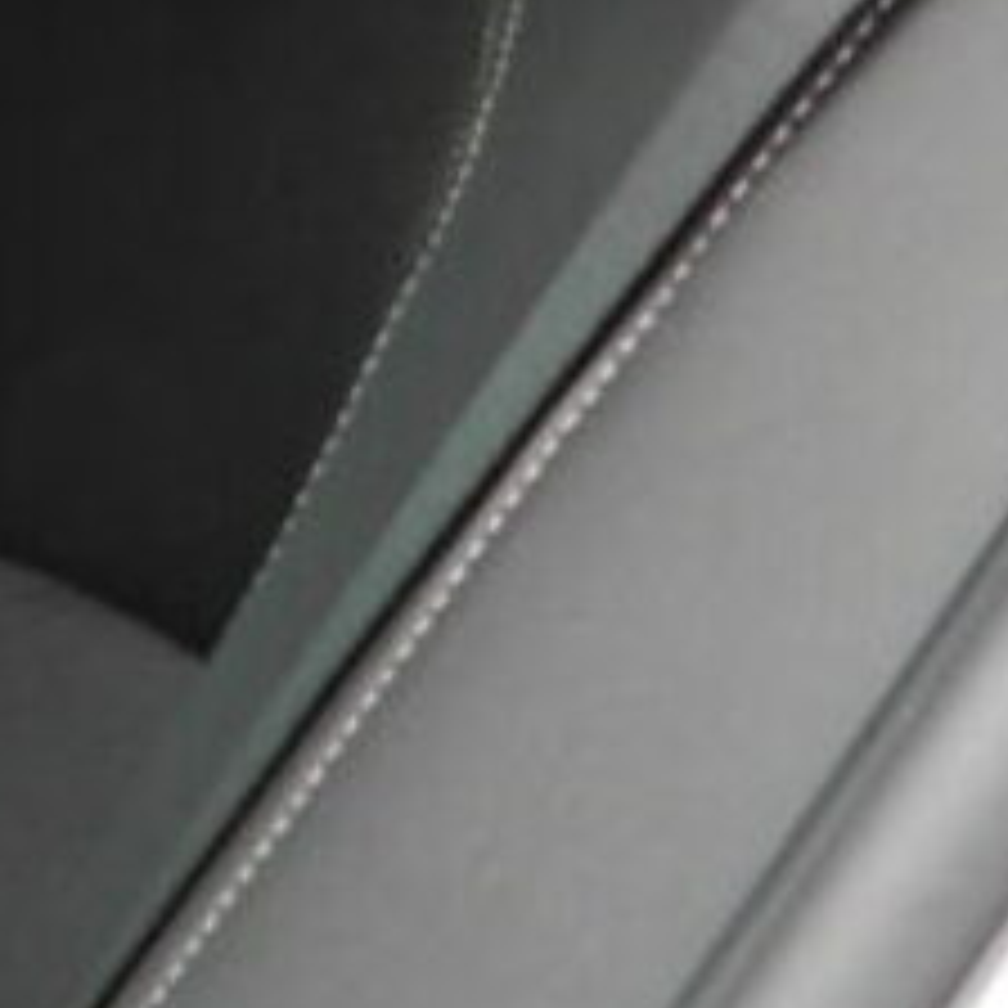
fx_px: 5008
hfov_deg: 9.3
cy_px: 1076
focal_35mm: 152
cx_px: -1980
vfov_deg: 11.3
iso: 100
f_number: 2.8
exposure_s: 1/30
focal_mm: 4.3
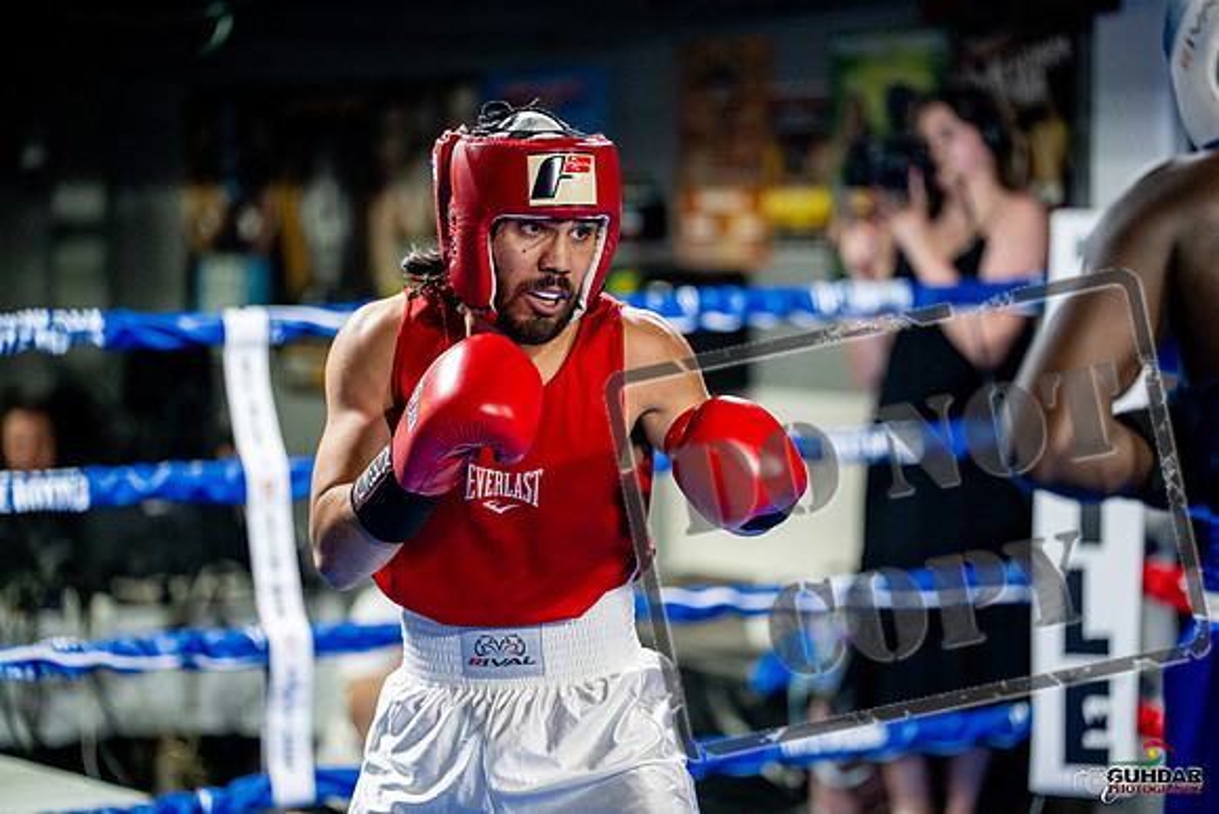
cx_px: 610
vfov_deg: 12.3
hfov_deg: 18.4
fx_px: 3759
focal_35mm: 111
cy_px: 407
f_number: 2
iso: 5000
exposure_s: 1/1000
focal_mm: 111
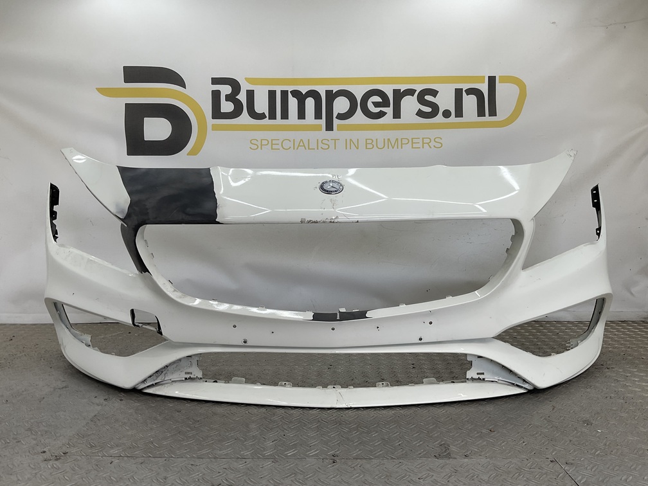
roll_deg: -0.4
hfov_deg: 61.7
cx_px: 324
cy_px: 243
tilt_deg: -7.4
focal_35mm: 29
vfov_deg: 48.2
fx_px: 543
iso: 16
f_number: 1.8
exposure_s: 1/238
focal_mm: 3
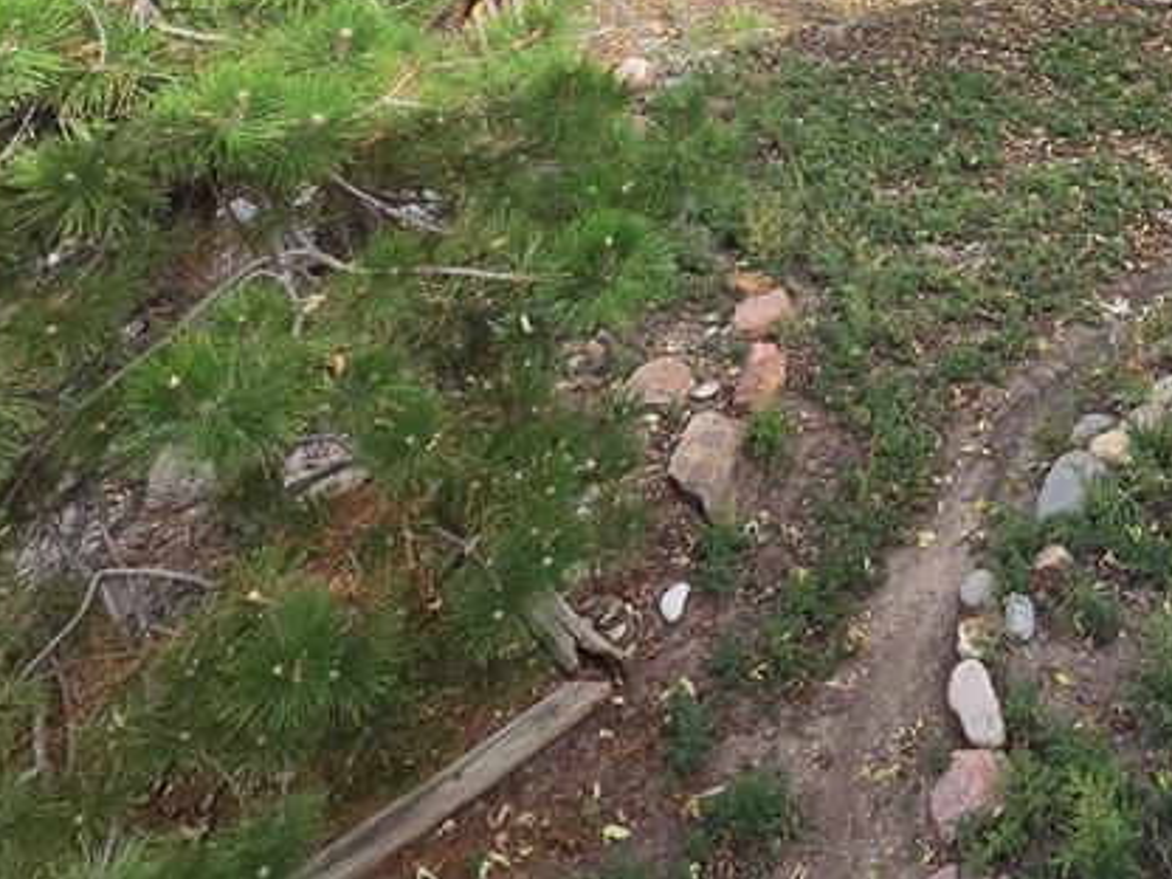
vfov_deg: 36.6
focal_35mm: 32
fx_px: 1083
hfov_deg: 49.3
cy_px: -108
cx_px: 1096
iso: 125
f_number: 2.2
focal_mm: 2.2
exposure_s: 1/719
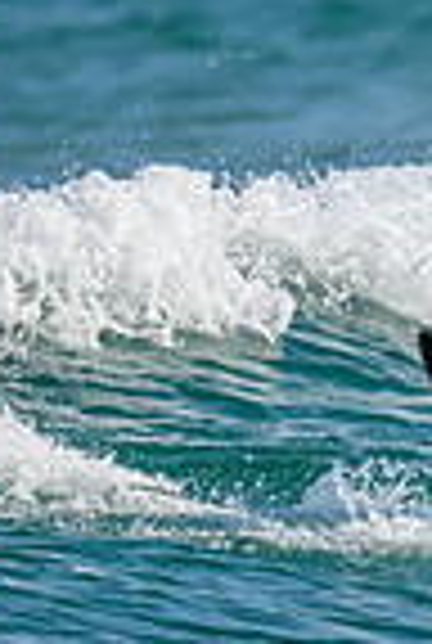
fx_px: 57946
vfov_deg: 0.6
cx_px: 882
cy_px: 363
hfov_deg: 0.4
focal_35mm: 3235
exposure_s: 1/2000
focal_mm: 800
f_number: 6.3
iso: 360
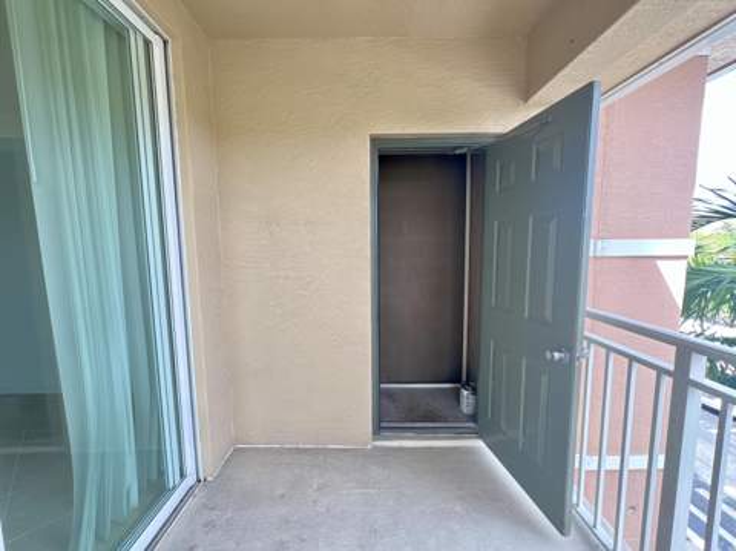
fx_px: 276
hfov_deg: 106.2
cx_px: 368
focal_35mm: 13
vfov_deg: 89.8
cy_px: 276
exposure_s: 1/99
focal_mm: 1.57
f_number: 1.8
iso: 80
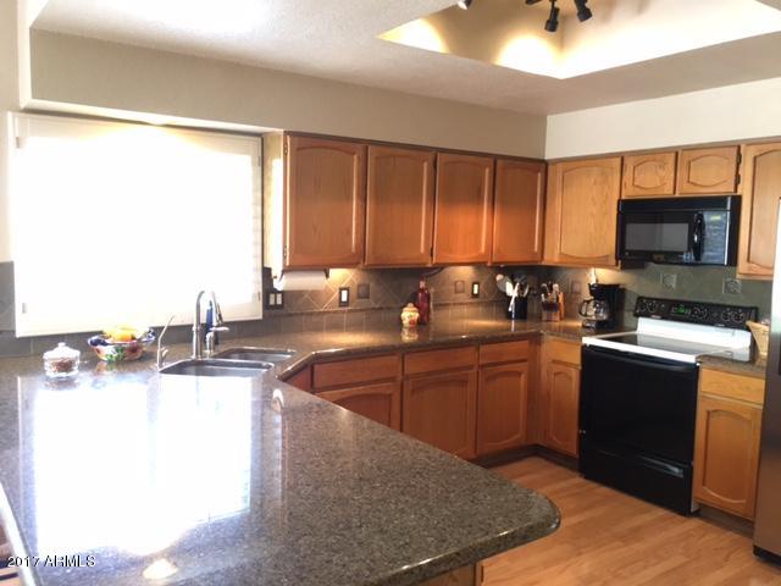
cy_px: 293
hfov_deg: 61.7
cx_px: 390
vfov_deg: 48.2
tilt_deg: -4.2
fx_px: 654
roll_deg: -1.7
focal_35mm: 29
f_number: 2.2
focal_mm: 4.15
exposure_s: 1/17
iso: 200
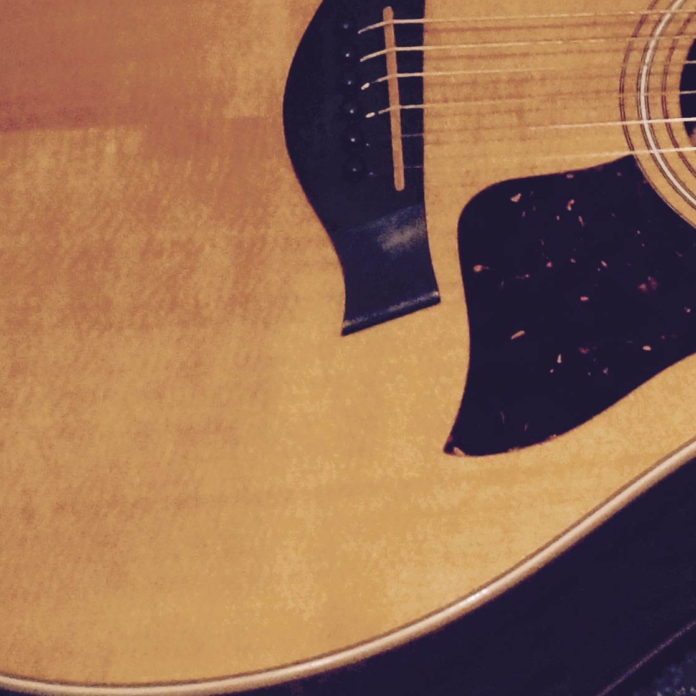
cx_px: 1327
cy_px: 132
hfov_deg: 9.0
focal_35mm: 185
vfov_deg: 9.4
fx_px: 4205
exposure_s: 1/5
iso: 3200
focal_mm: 33
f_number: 5
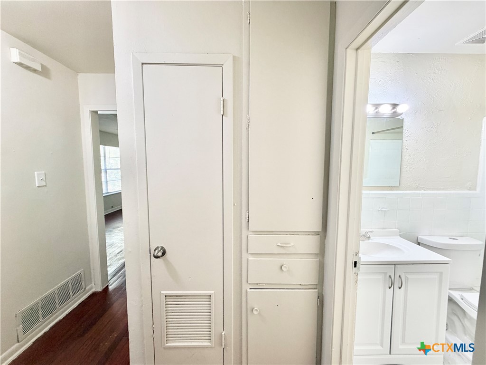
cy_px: 182
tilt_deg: -5.1
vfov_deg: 85.7
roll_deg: -0.1
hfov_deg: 102.1
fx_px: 197
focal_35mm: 14
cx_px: 243
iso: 250
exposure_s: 1/120
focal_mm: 2.22
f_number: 2.2
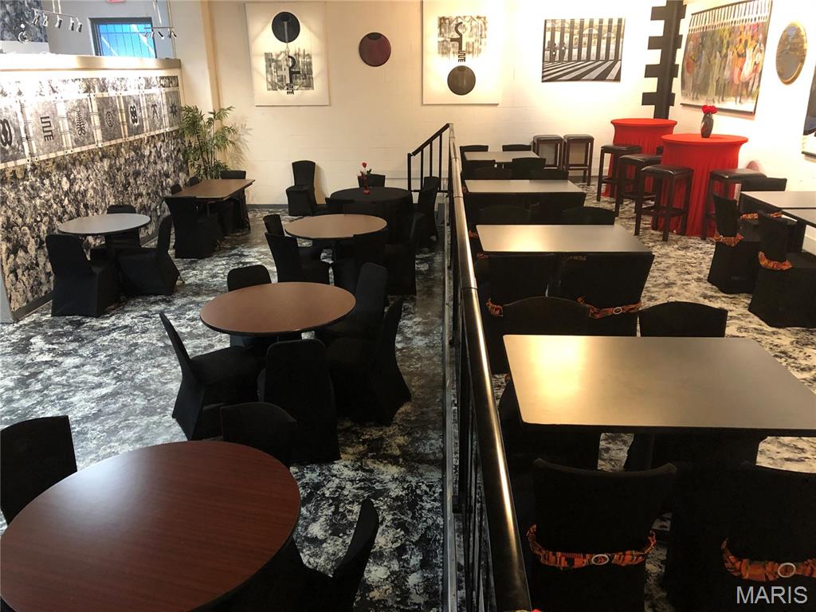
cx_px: 408
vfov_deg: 49.7
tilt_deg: -20.1
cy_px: 306
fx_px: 660
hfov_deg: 63.4
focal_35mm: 28
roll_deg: +1.7
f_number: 1.8
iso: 100
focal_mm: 3.99
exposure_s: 1/11
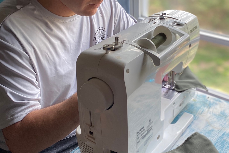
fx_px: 312
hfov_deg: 40.0
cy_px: 72
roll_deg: -0.6
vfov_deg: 27.5
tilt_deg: -26.7
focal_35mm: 49
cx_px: 147
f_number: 1.8
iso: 64
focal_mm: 4.25
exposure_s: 1/120
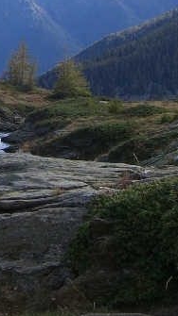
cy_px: 52
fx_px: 832
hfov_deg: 12.2
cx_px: 48
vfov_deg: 21.3
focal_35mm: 99
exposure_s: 1/250
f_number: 4.3
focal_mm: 6.2
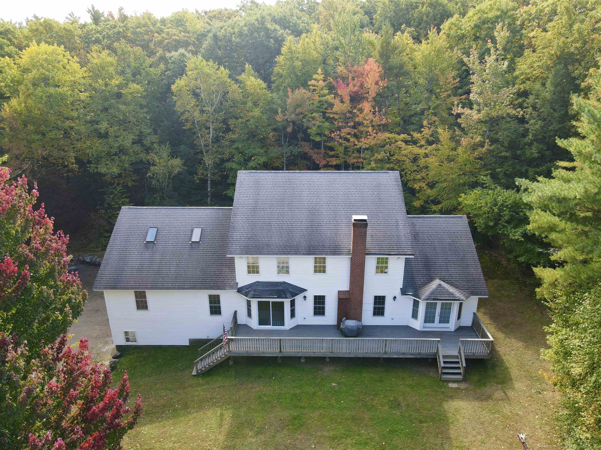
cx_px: 300
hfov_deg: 71.6
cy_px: 225
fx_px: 417
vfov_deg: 56.8
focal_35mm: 24
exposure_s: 1/80
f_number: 2.8
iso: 100
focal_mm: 4.5
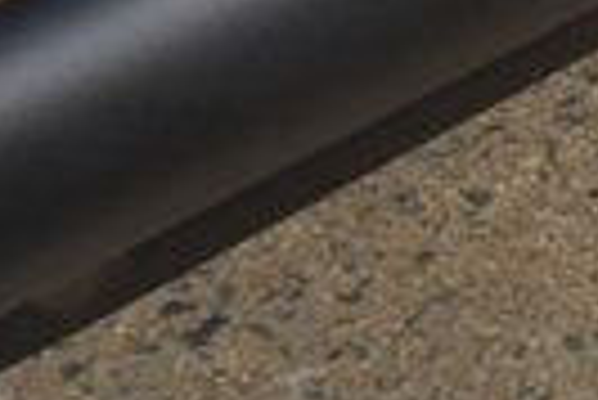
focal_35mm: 300
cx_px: 495
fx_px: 4989
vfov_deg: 4.5
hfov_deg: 6.8
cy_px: -598
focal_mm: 26
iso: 400
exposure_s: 1/60
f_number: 8
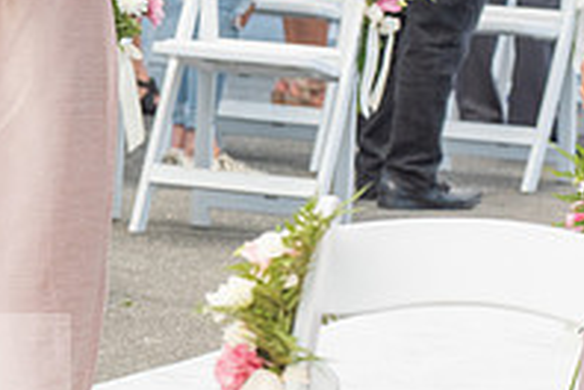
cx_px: -174
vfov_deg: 3.5
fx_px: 6342
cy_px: 105
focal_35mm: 391
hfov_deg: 5.2
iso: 640
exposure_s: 1/125
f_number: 5.6
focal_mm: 130
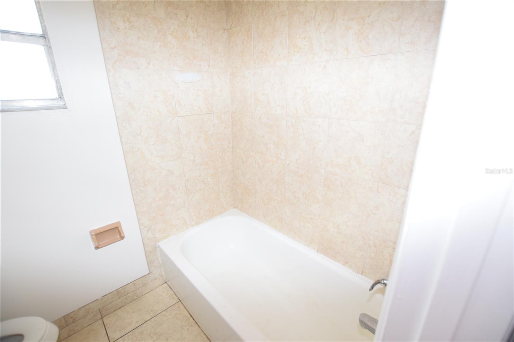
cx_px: 257
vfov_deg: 77.3
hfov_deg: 100.4
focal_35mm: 15
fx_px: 214
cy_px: 171
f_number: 4
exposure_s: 1/60
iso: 800
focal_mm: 10
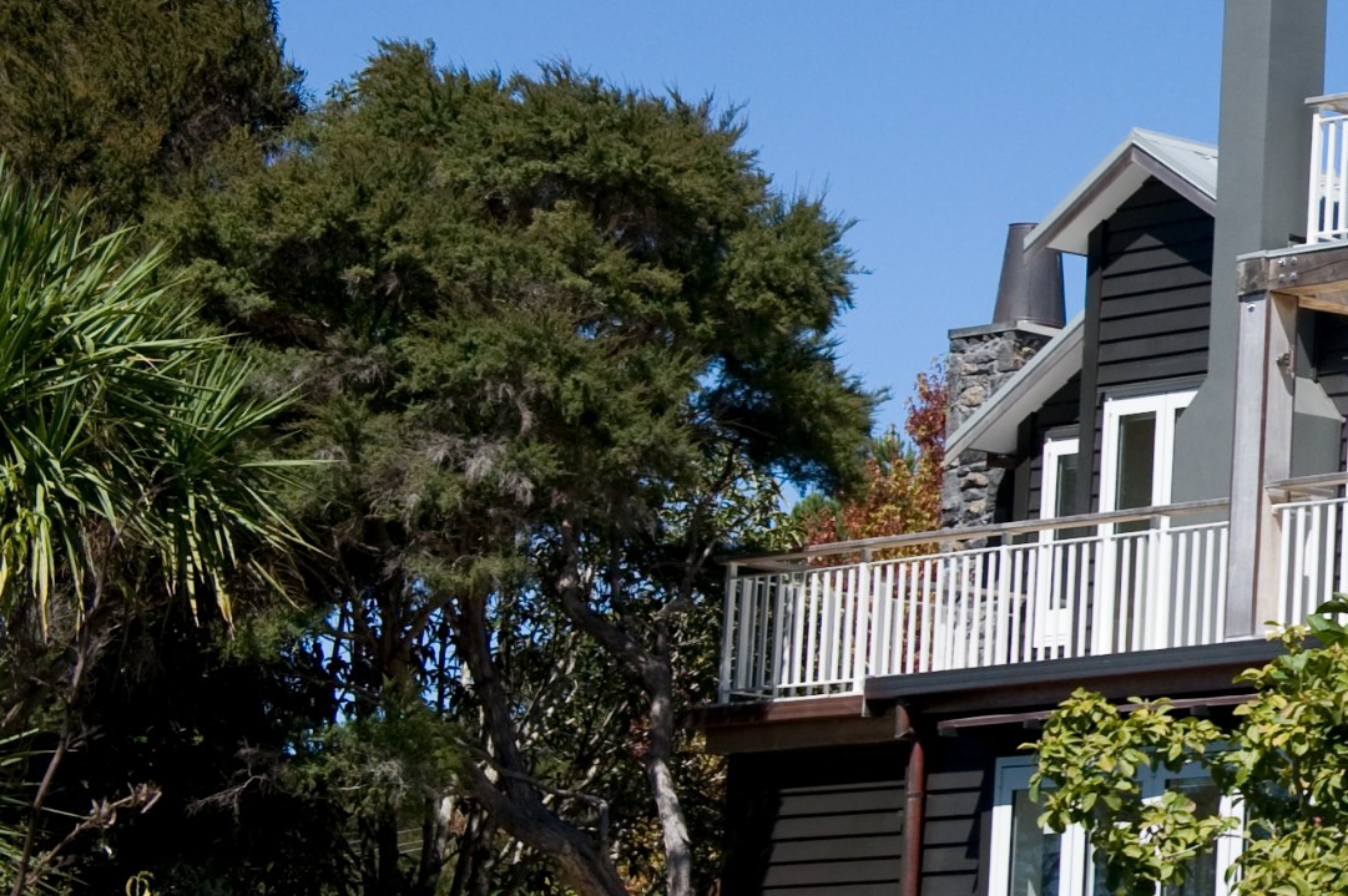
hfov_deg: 13.9
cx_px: 2160
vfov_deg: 10.1
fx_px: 5088
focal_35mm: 136
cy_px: 363
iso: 400
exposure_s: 1/2000
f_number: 5.6
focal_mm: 42
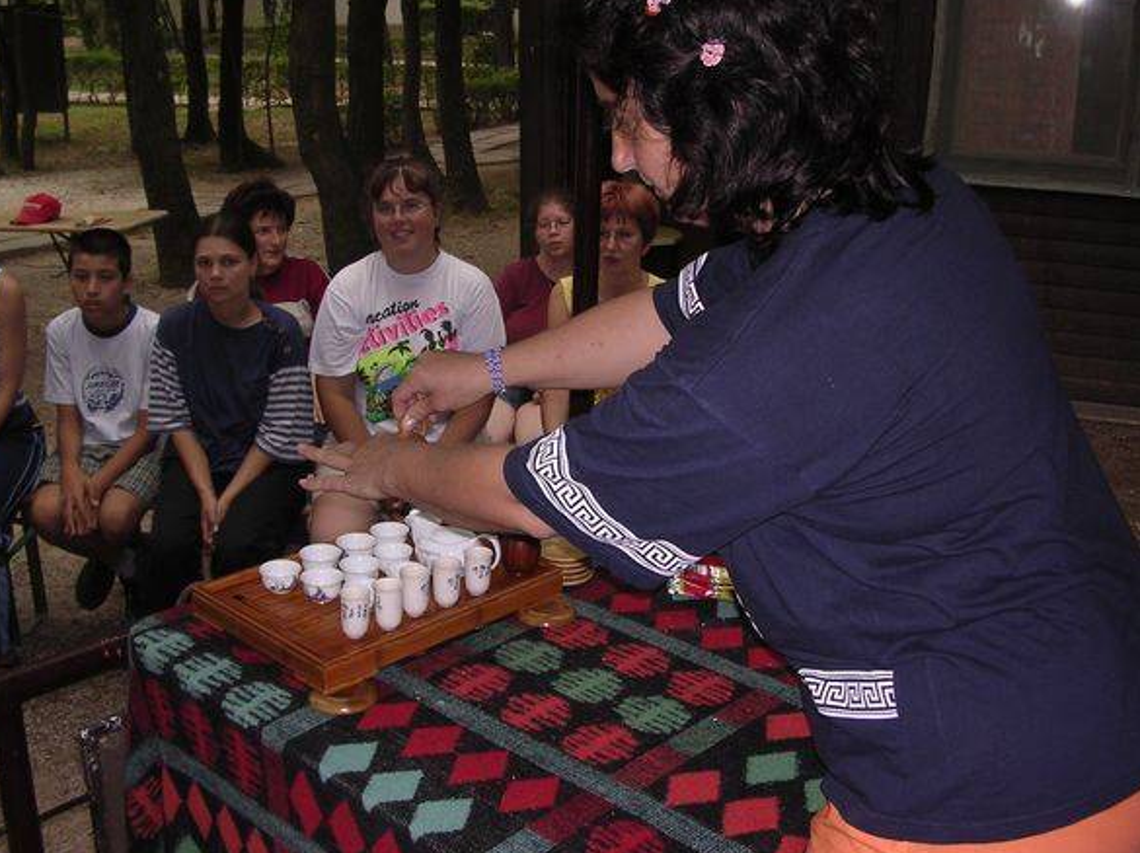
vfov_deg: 36.8
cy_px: 423
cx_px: 561
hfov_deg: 47.9
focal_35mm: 39
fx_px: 1284
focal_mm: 5.8
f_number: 2.8
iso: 100
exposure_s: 1/60.1
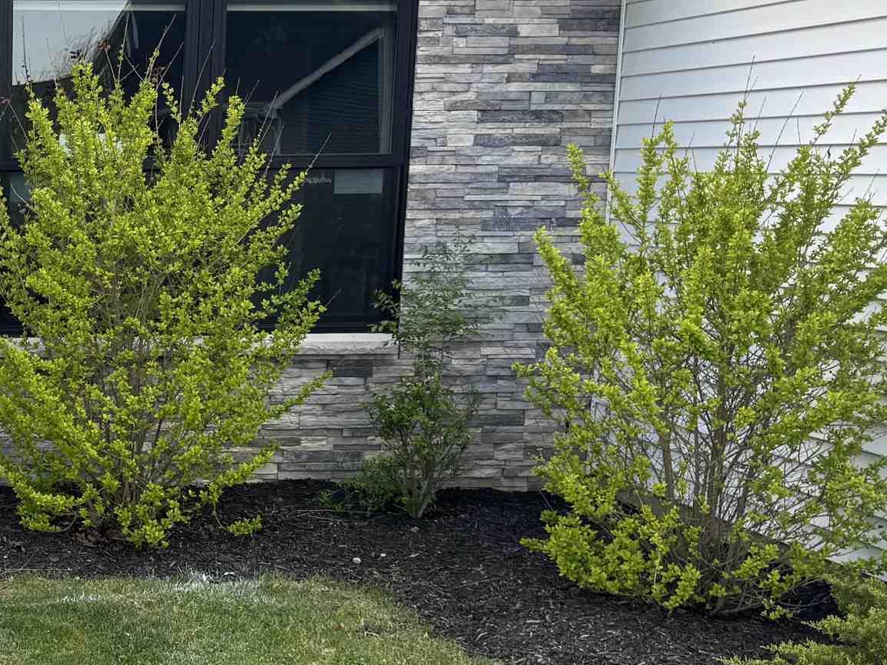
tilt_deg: -9.0
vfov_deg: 22.8
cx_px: -112
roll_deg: +0.1
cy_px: 457
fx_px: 1640
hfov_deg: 27.4
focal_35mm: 64
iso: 80
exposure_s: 1/832
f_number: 1.78
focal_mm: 6.76
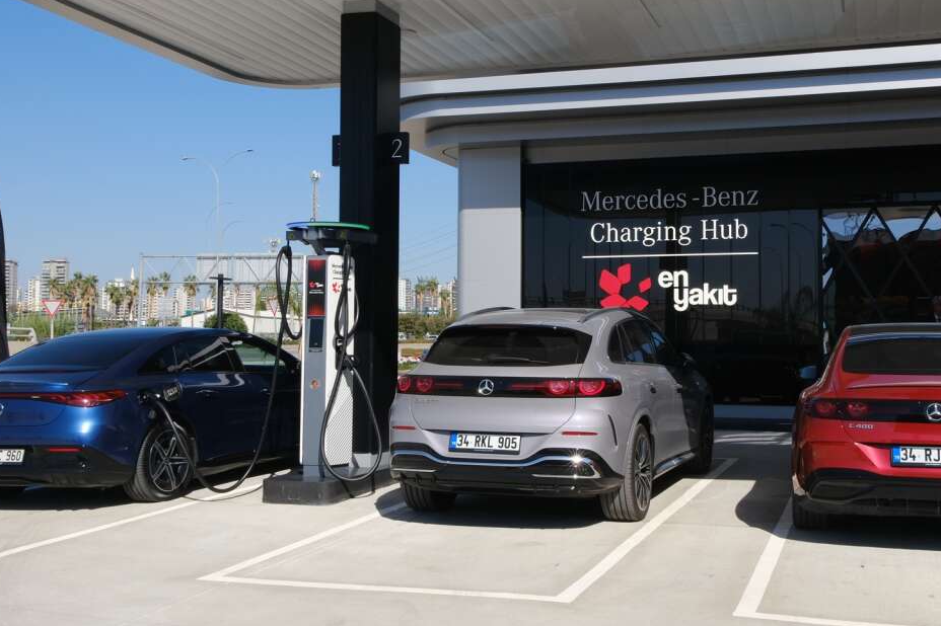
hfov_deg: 48.3
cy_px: 290
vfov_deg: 33.4
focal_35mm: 40
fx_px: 1045
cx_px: 553
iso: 160
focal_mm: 19.2
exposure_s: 1/100
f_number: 14
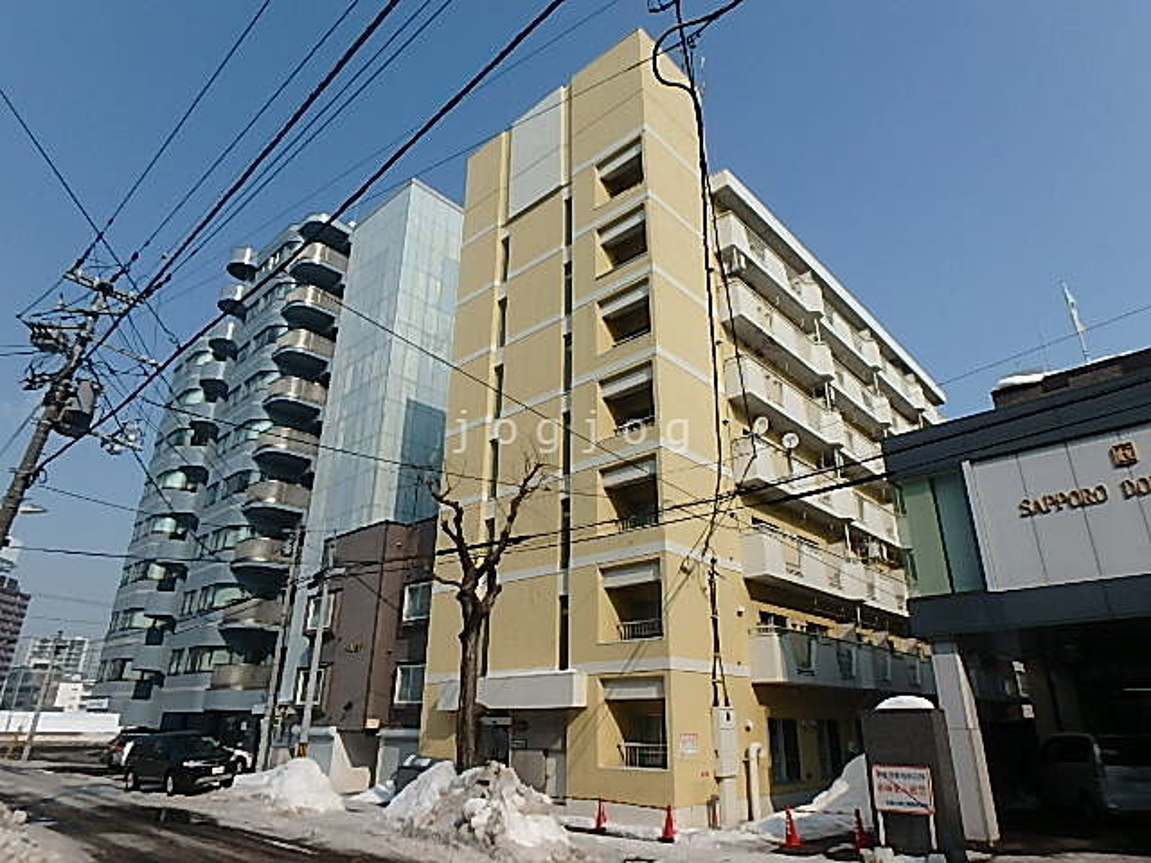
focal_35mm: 21
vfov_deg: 63.4
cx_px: 576
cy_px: 432
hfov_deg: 79.0
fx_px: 698
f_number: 6
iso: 125
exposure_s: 1/800
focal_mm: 3.7
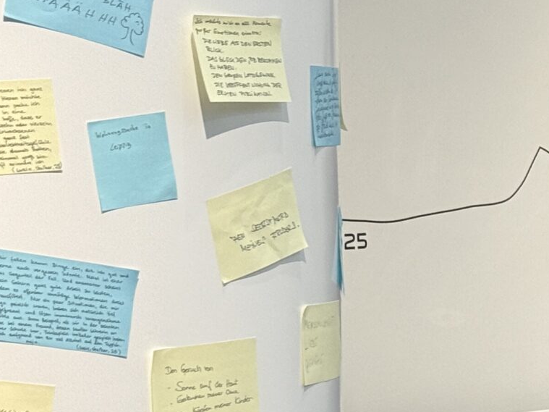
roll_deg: -0.3
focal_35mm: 162
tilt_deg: -5.0
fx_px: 2569
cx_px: 801
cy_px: 387
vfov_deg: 9.1
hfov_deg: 11.7
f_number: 1.78
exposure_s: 1/121
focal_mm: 6.76
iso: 80
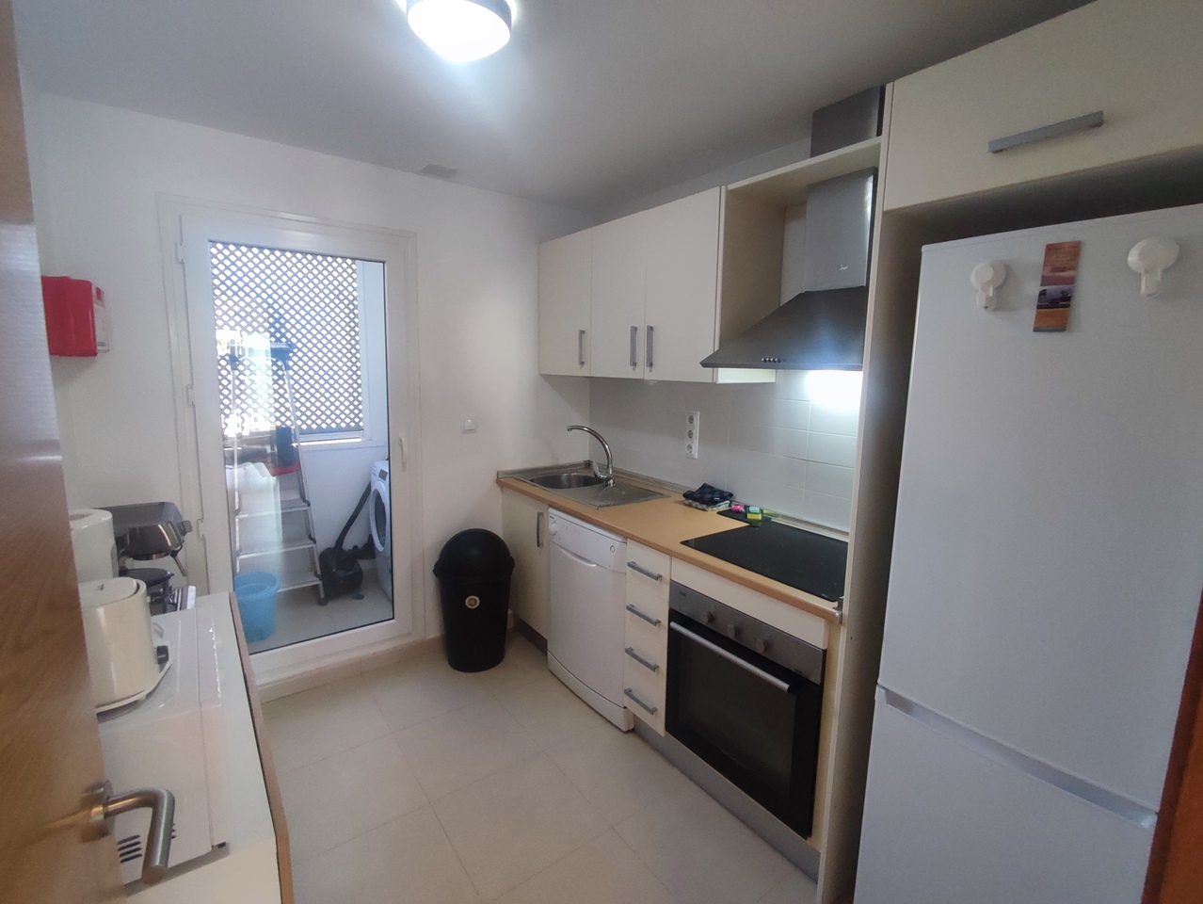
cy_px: 452
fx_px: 556
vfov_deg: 78.2
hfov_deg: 94.5
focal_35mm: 16
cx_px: 602
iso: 320
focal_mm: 1.65
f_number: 2.2
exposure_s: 1/50
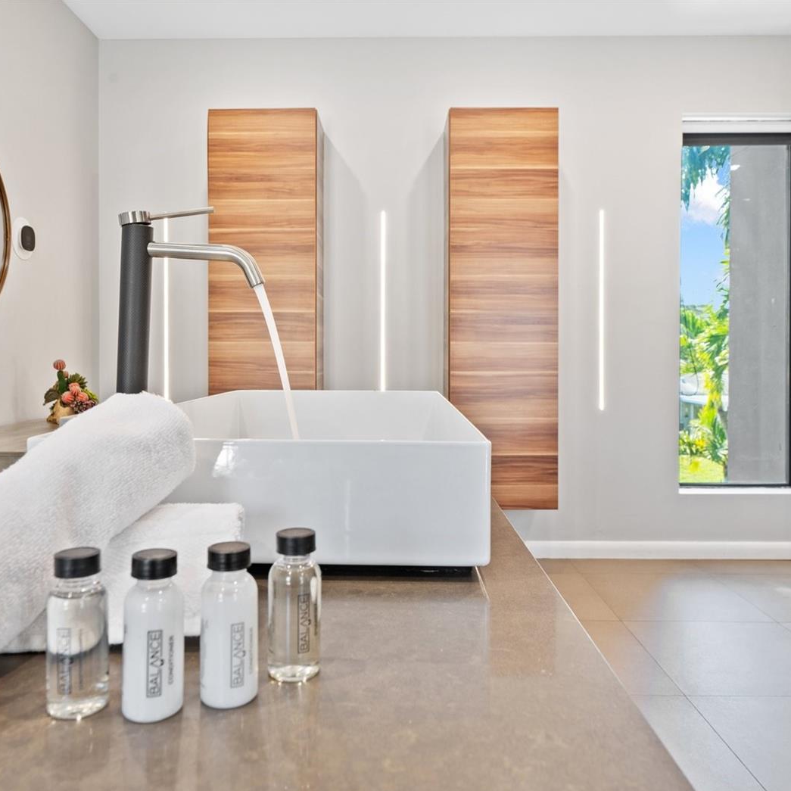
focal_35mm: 26
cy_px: 401
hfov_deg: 60.6
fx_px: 672
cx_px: 335
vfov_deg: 60.9
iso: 200
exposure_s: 1/4
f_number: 8
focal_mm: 20
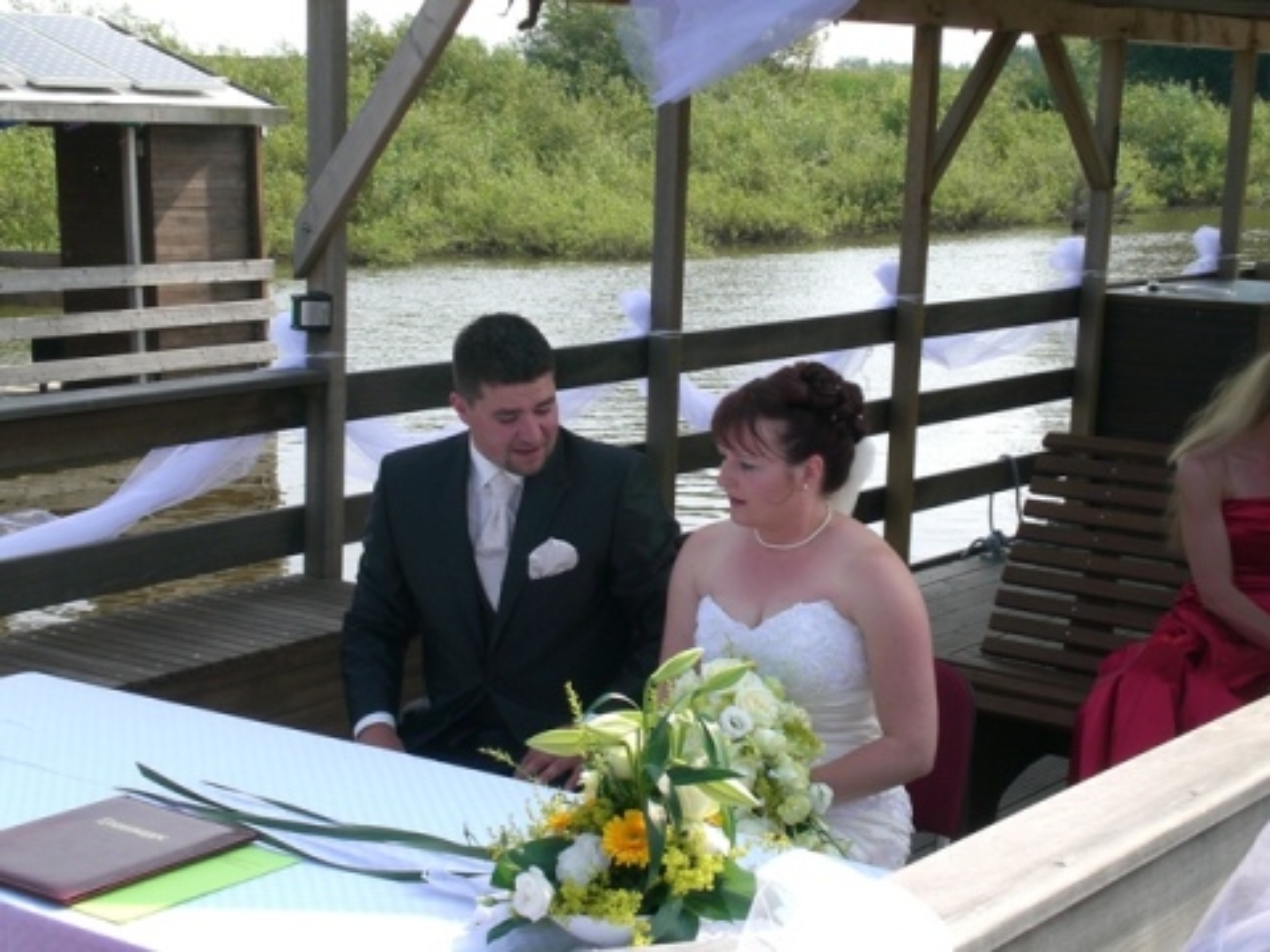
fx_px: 2311
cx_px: 635
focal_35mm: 63
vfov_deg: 23.3
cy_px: 476
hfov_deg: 30.7
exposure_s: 1/160
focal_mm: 10.4
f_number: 5.7
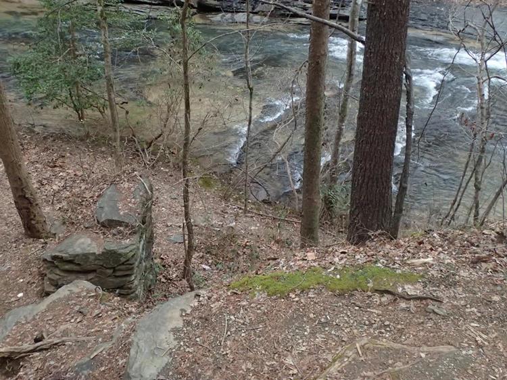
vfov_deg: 40.7
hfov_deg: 52.6
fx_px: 512
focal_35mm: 35
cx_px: 254
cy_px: 190
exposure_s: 1/500
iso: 800
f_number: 3.5
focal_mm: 6.42
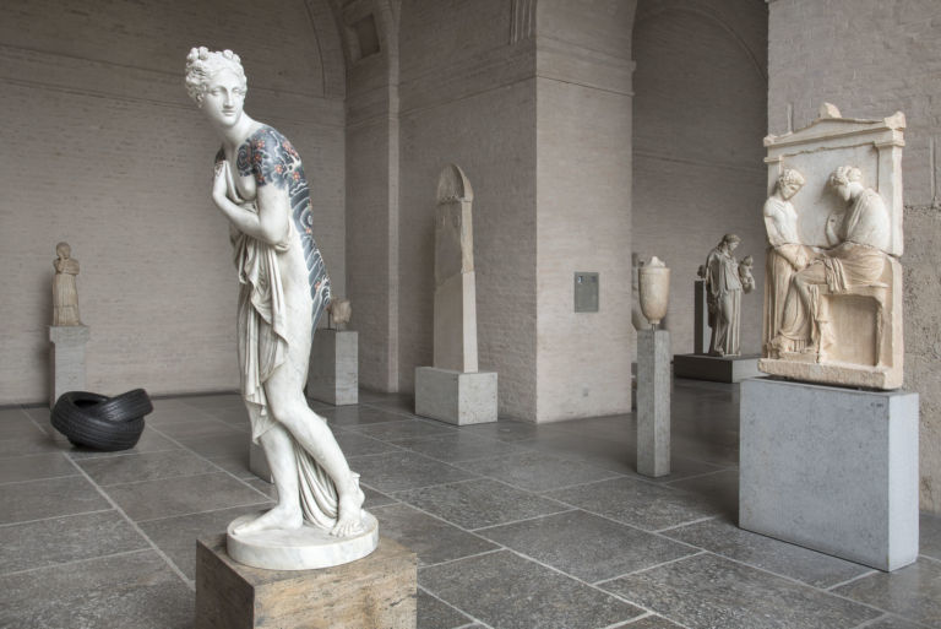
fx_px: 811
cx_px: 470
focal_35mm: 31
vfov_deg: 42.4
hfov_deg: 60.3
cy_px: 314
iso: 200
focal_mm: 31
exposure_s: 1/5
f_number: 22
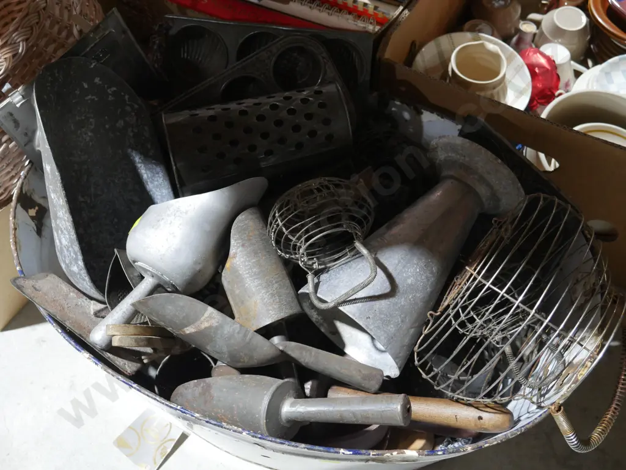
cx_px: 313
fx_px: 832
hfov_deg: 41.2
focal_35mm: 46
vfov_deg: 31.5
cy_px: 235
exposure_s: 1/60
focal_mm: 23
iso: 2000
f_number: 5.1
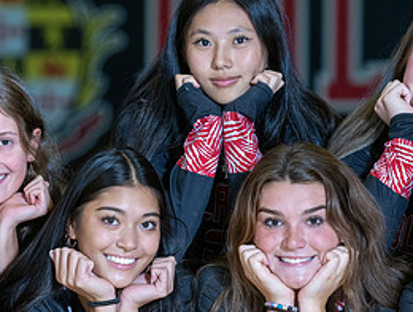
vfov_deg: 3.6
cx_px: 170
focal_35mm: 417
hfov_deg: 4.7
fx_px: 4984
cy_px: 265
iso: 400
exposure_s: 1/160
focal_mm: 170
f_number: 4.5
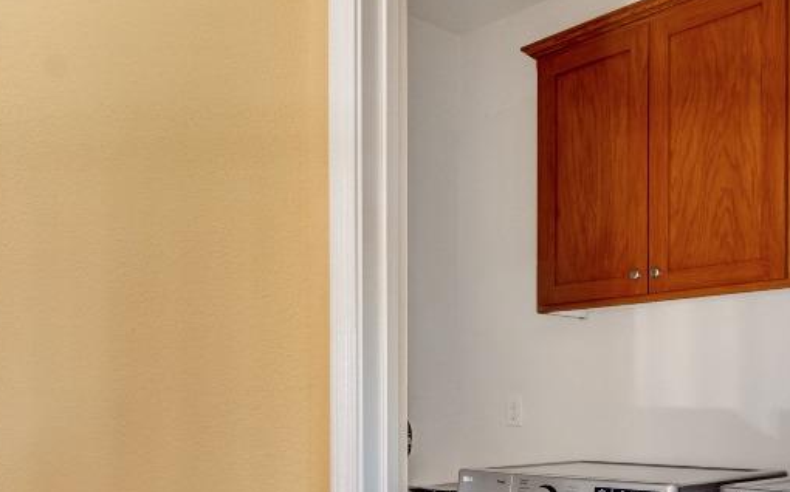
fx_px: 839
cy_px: 408
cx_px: 246
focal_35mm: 39
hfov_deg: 49.3
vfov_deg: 31.7
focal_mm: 13
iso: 200
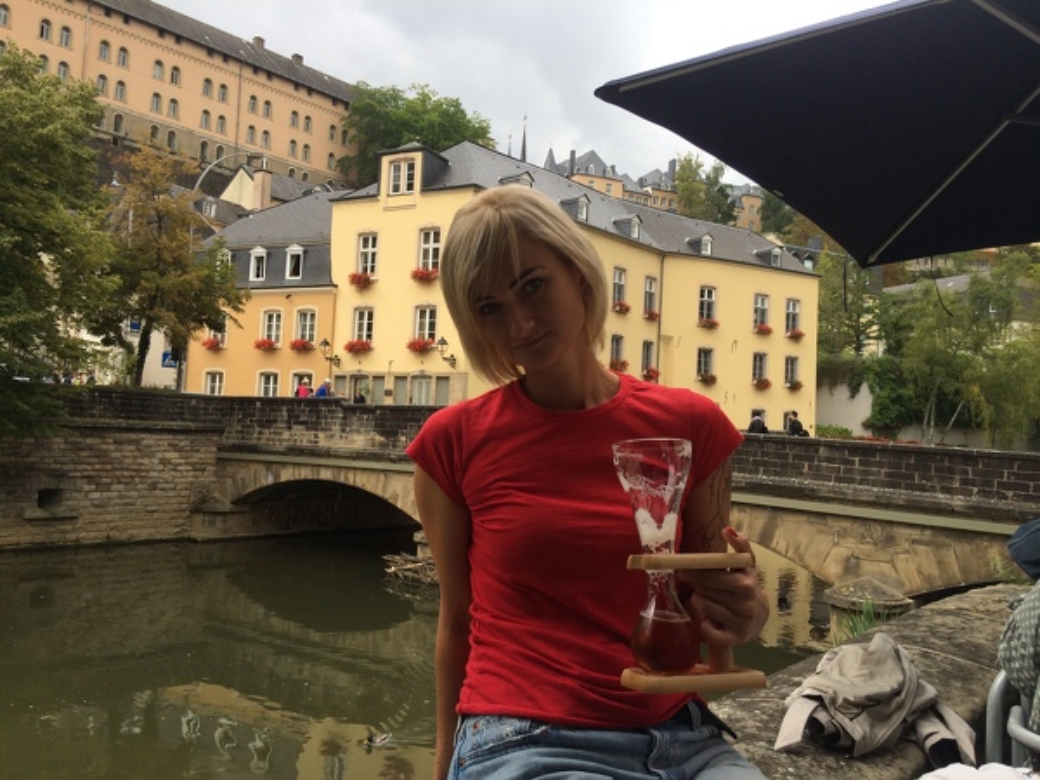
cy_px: 390
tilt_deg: -0.4
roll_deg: -1.5
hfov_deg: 61.7
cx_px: 520
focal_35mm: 29
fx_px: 871
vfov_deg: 48.2
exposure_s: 1/672
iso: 32
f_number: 2.2
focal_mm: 4.15
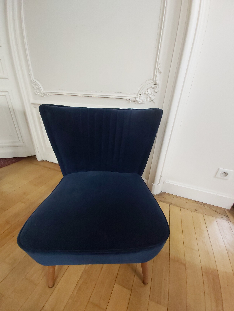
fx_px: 108
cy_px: 156
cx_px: 117
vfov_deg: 110.5
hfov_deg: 94.5
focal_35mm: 12
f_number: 2.2
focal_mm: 1.42
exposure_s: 1/25
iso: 250
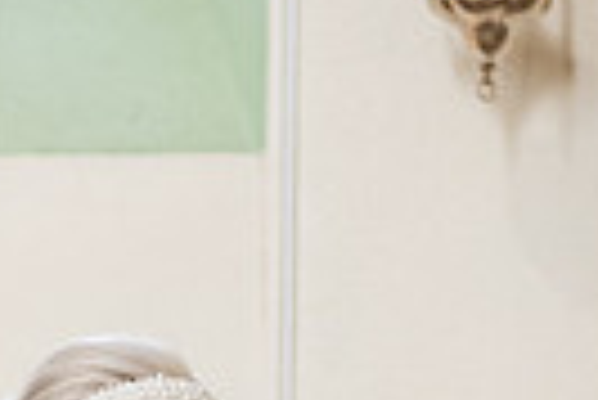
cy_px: 802
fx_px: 4057
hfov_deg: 8.4
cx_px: 27
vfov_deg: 5.5
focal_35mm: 244
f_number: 3.5
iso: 1000
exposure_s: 1/200
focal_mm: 56
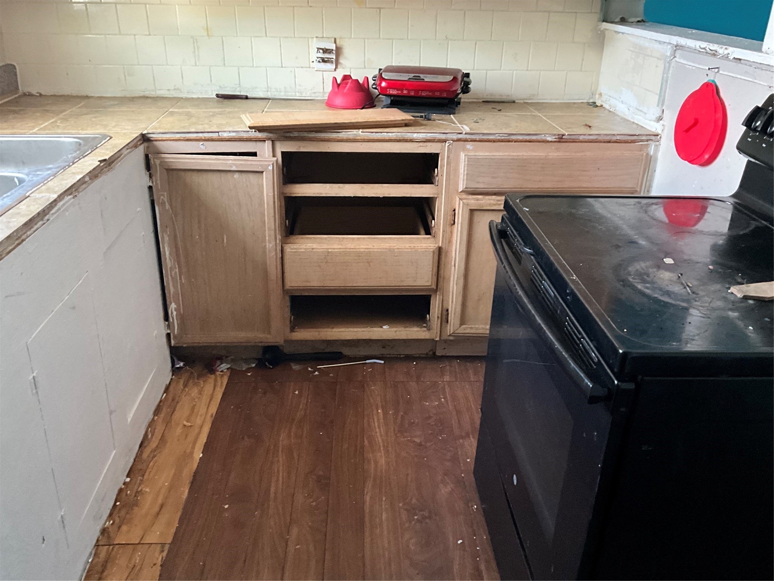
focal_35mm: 29
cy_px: 290
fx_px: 648
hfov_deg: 61.7
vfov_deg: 48.2
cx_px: 387
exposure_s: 1/32
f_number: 1.8
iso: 320
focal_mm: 3
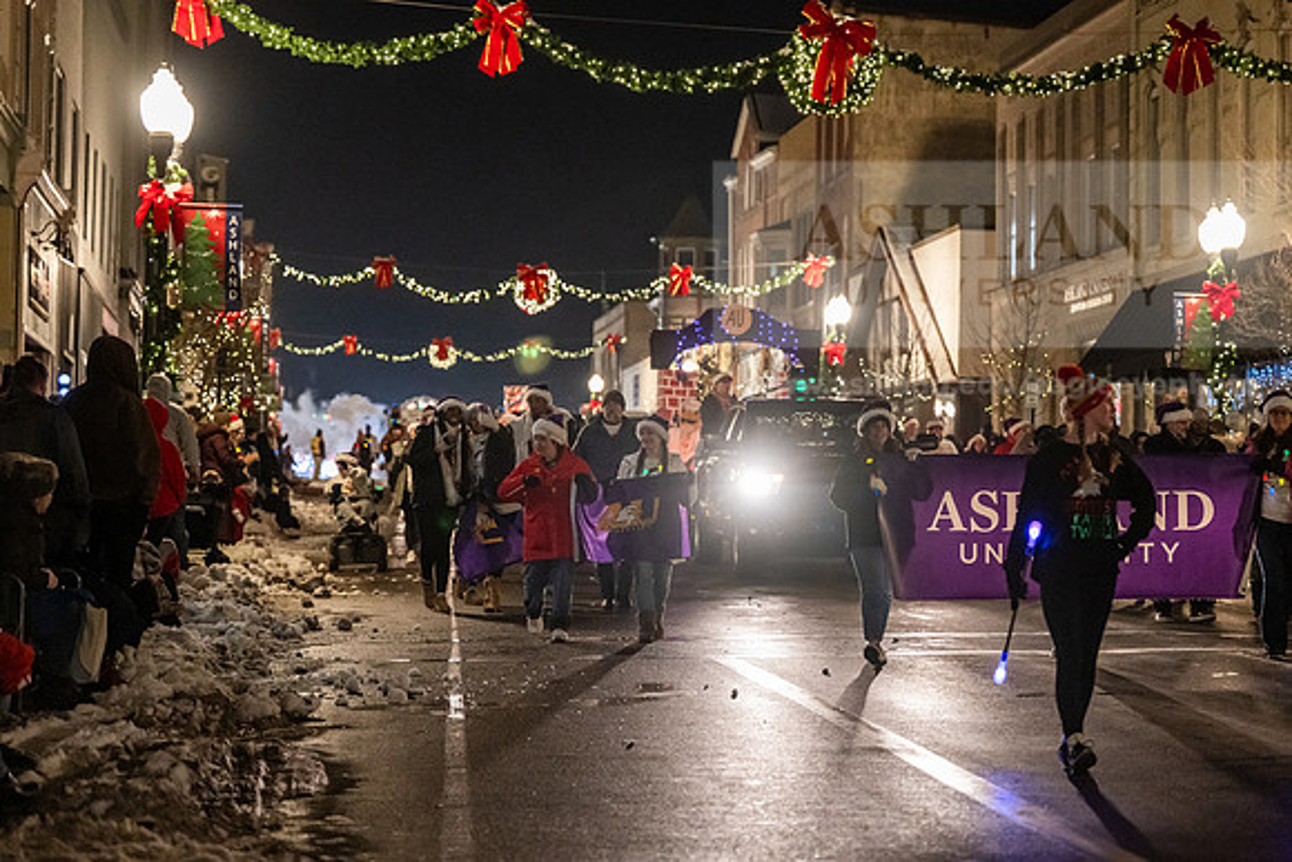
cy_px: 431
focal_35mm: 92
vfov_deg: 14.9
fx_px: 3302
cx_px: 646
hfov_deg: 22.1
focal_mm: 92
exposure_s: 1/200
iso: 4000
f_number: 3.2
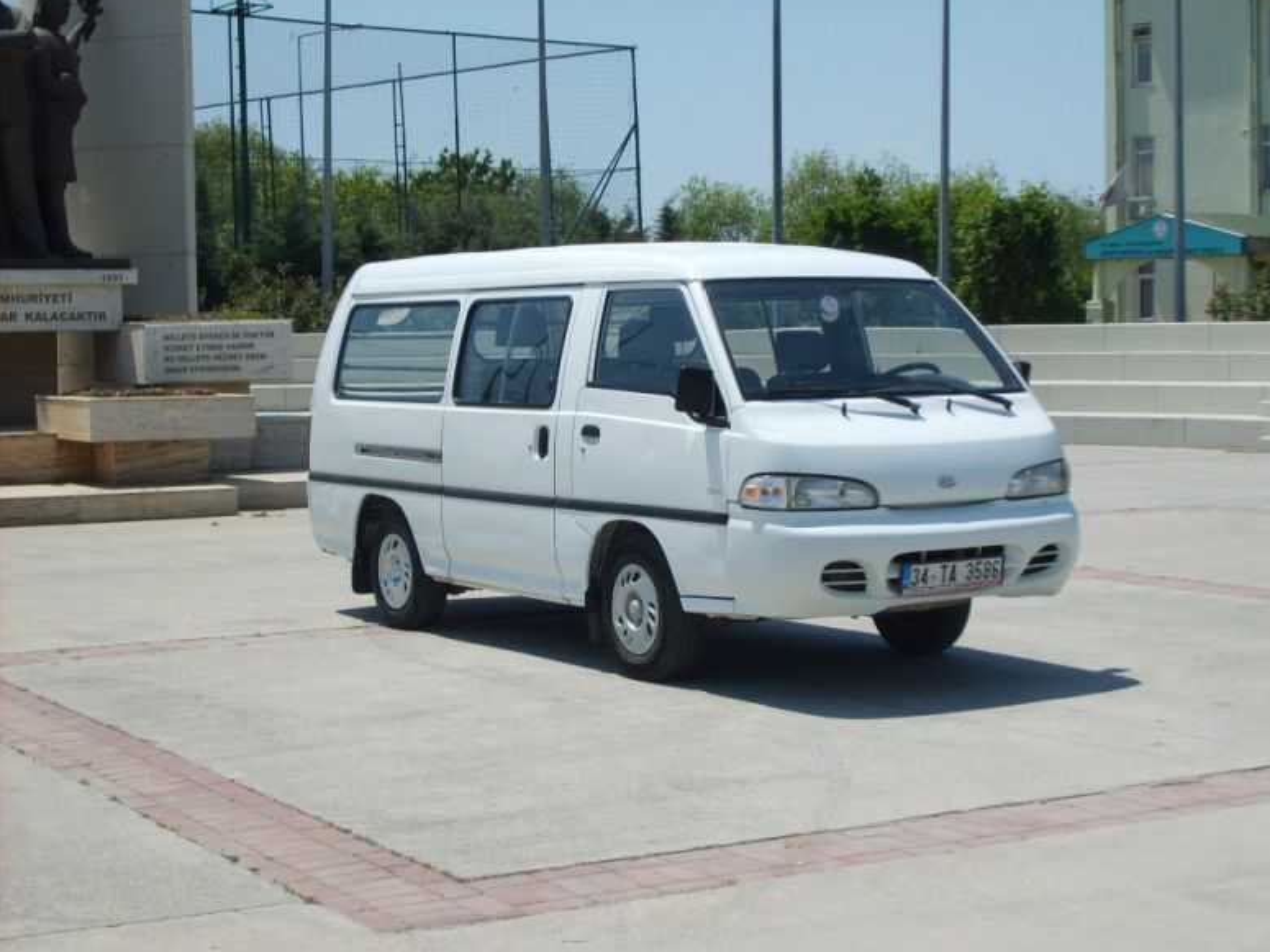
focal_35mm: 63
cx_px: 654
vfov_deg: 23.3
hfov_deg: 30.7
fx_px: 2311
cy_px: 475
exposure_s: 1/180
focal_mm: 10.3
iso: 50
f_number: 9.1
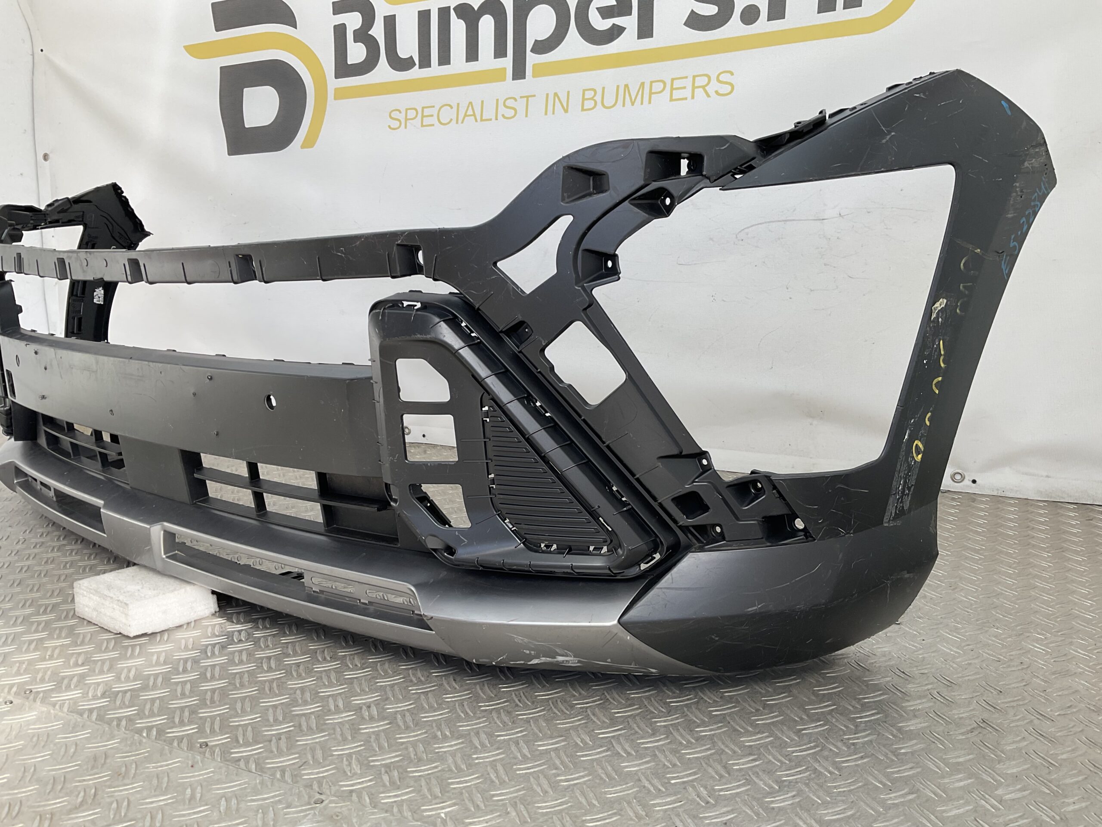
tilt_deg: -13.2
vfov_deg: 48.2
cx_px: 551
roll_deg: +0.7
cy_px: 414
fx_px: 923
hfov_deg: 61.7
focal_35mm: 29
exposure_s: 1/198
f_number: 1.8
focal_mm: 3
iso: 16
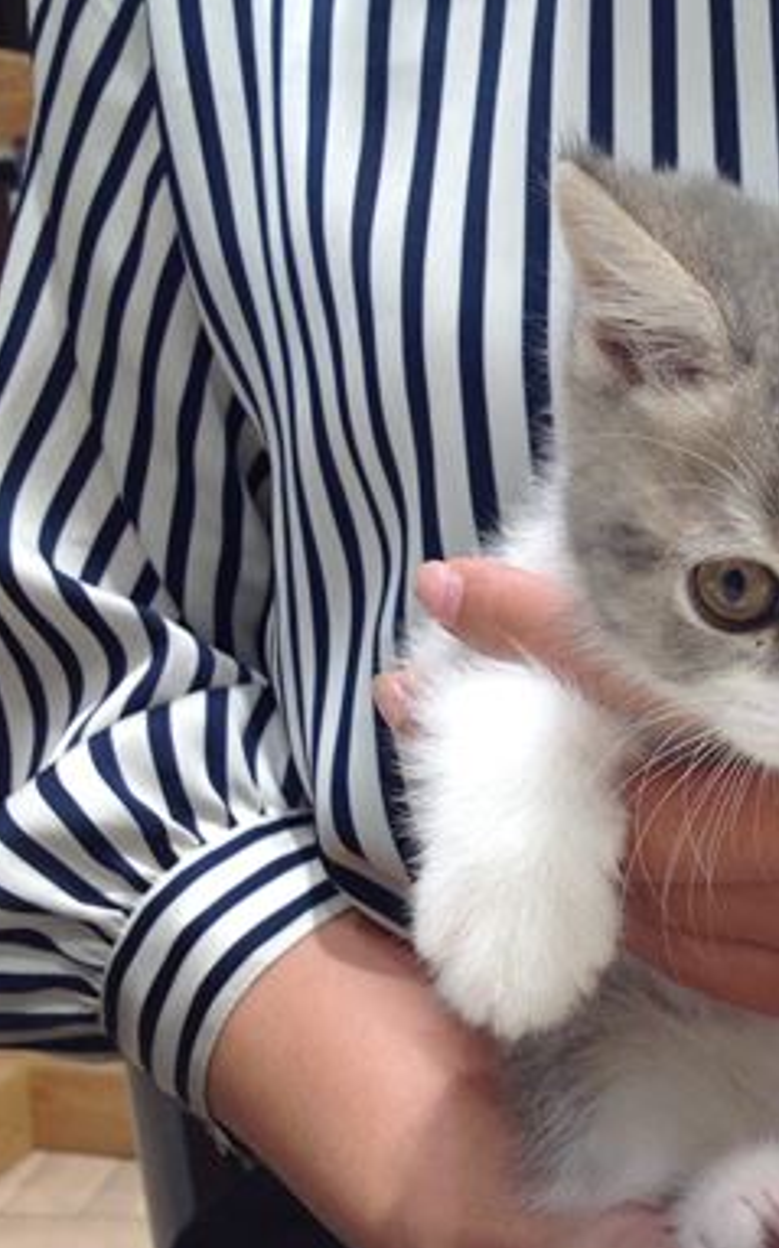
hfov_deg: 21.6
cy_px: 622
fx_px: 1972
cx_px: 769
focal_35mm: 58
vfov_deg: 35.1
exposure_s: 1/120
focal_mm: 4.28
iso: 100
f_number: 2.4
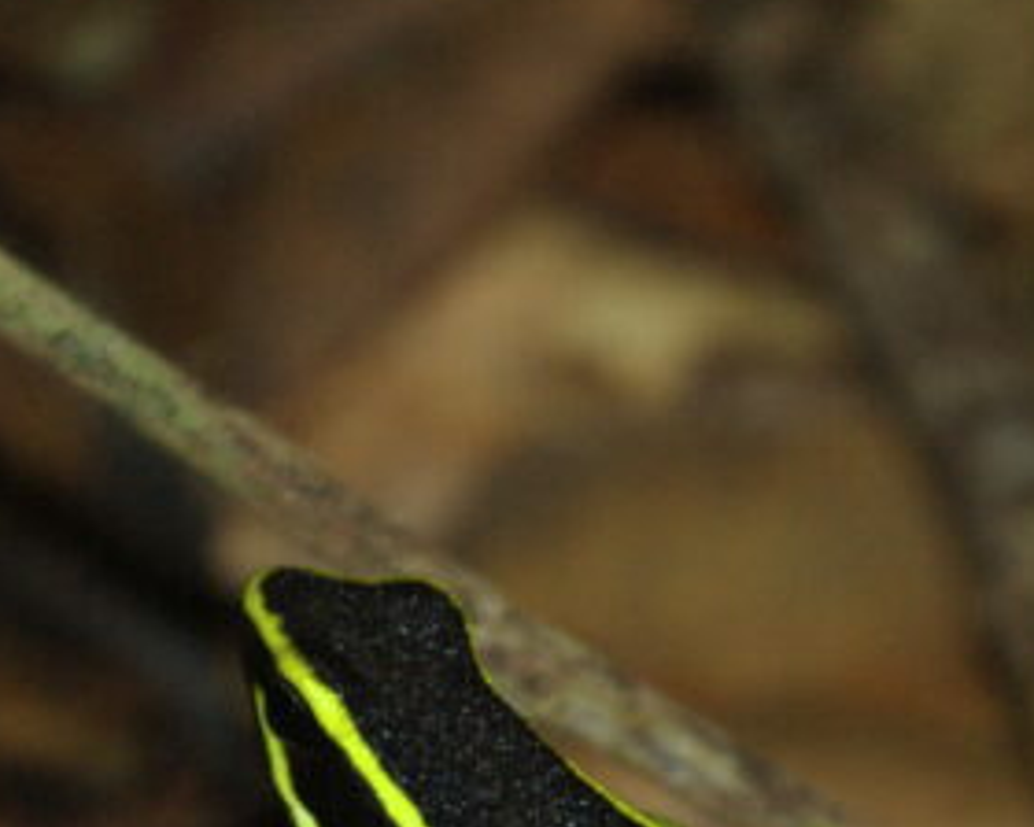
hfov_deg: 1.7
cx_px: 491
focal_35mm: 1126
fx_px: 34458
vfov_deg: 1.4
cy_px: 661
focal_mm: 280
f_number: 6.3
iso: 400
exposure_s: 1/125
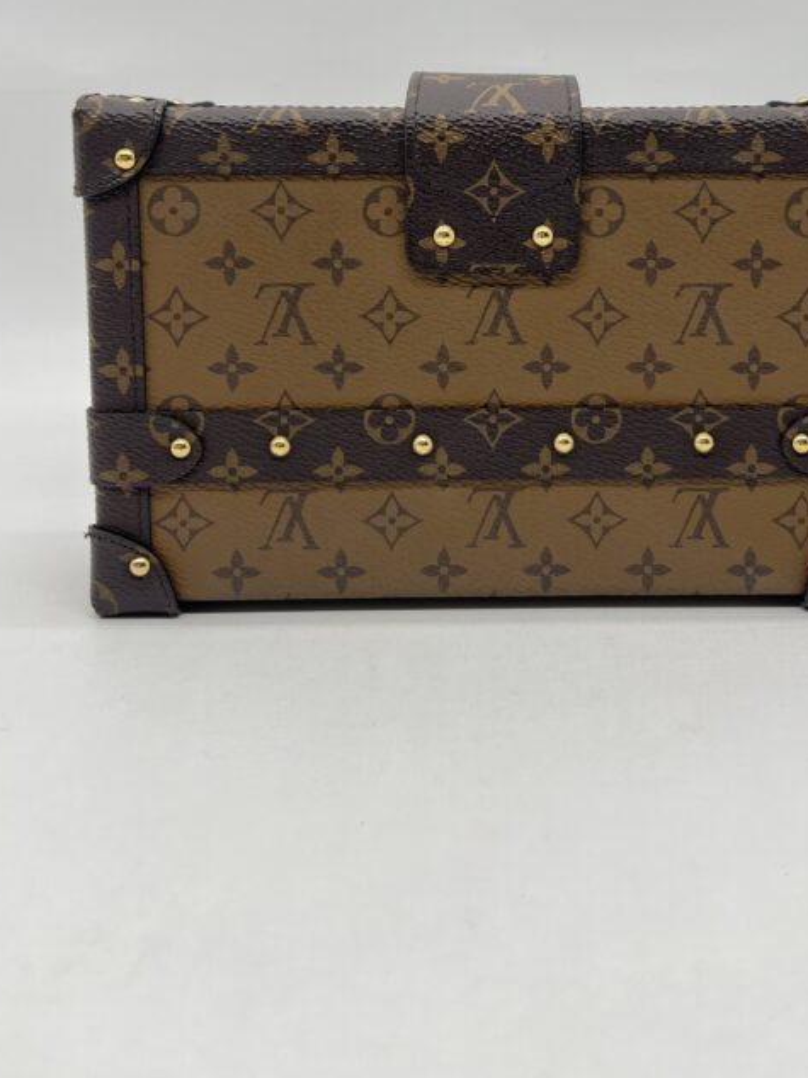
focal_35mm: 42
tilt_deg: -6.8
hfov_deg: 34.1
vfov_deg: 43.5
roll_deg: -0.7
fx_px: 1308
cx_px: 519
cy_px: 277
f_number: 1.5
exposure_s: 1/115
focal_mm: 5.7
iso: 32
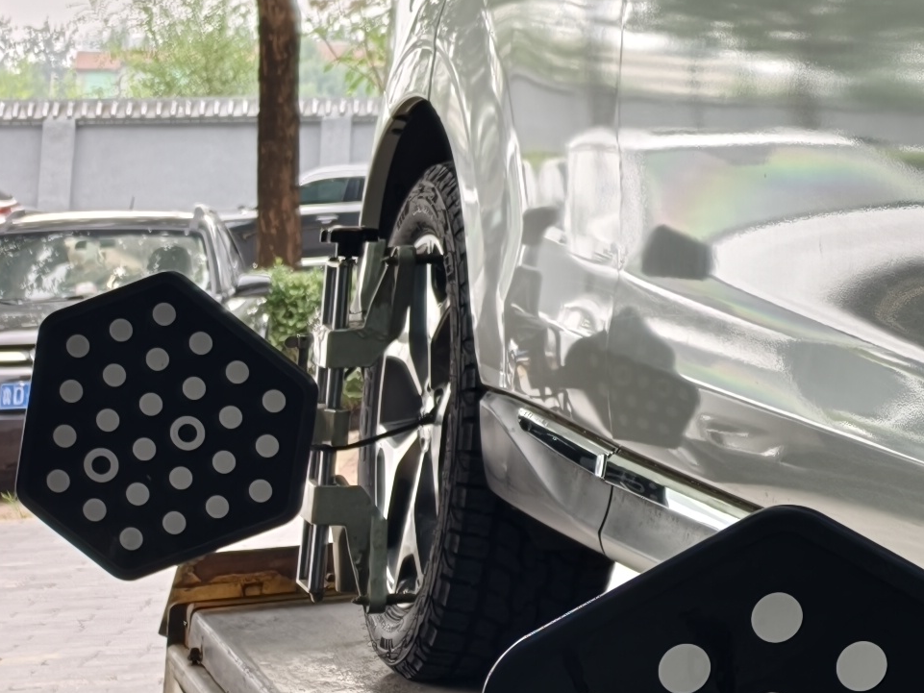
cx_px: 1711
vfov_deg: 14.4
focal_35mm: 98
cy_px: -241
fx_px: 2616
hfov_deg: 16.4
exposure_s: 1/100
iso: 87
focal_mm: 8.67
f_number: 1.75
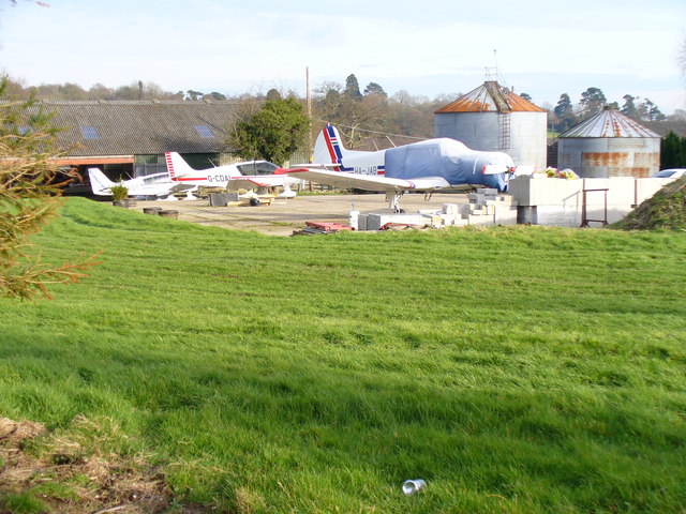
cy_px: 257
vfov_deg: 30.3
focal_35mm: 48
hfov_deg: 39.7
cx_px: 343
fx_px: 951
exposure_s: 1/320
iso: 80
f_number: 3
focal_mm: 7.9
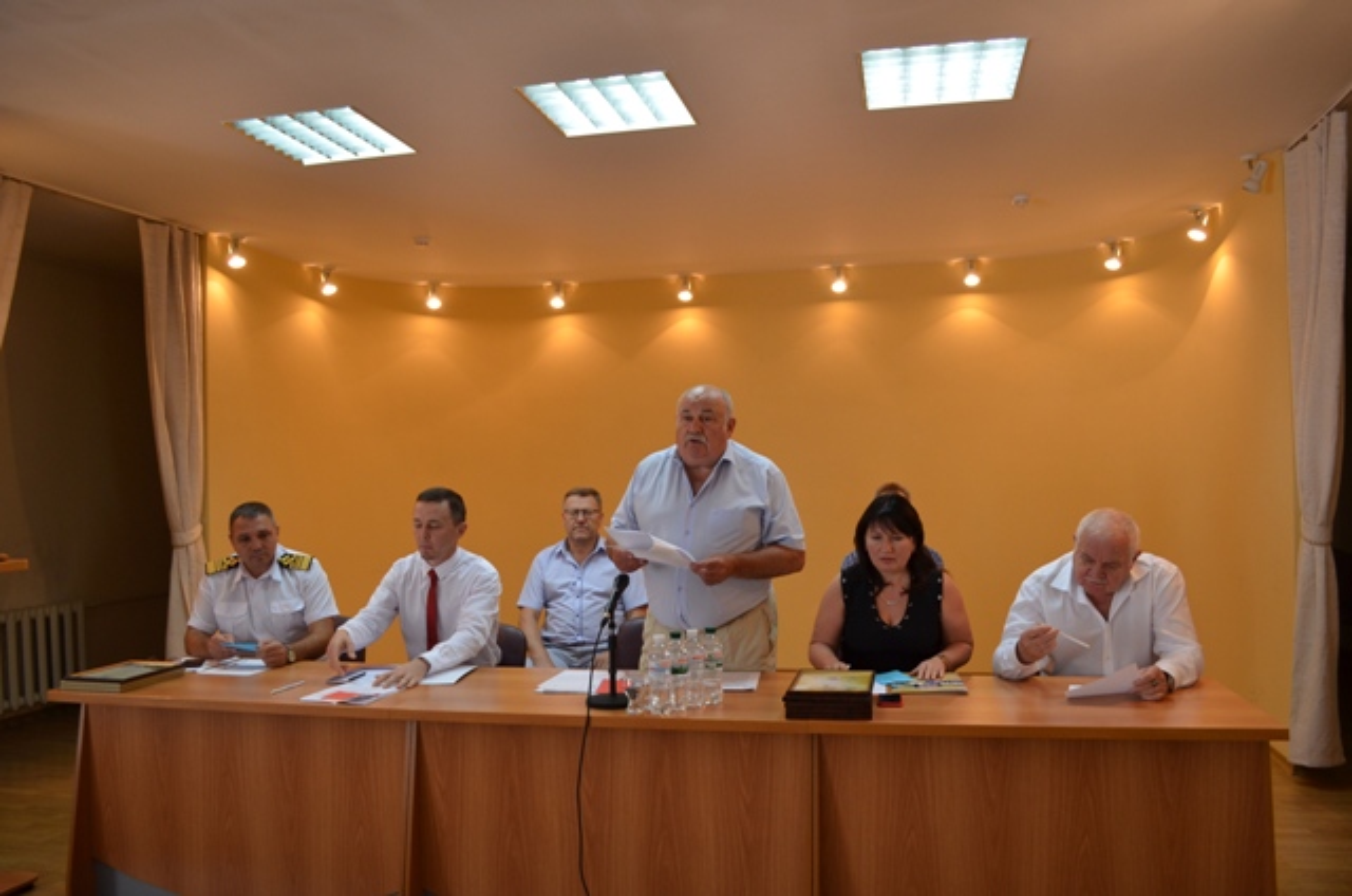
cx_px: 676
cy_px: 448
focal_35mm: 27
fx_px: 1012
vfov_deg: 47.7
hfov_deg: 67.5
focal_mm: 18
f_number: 4
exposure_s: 1/60
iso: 450
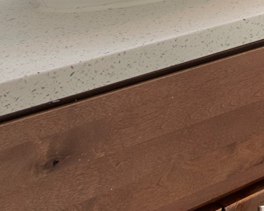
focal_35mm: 84
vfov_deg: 14.9
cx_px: 564
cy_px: -212
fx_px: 656
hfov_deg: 16.1
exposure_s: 1.6
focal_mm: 10
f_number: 11
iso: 100
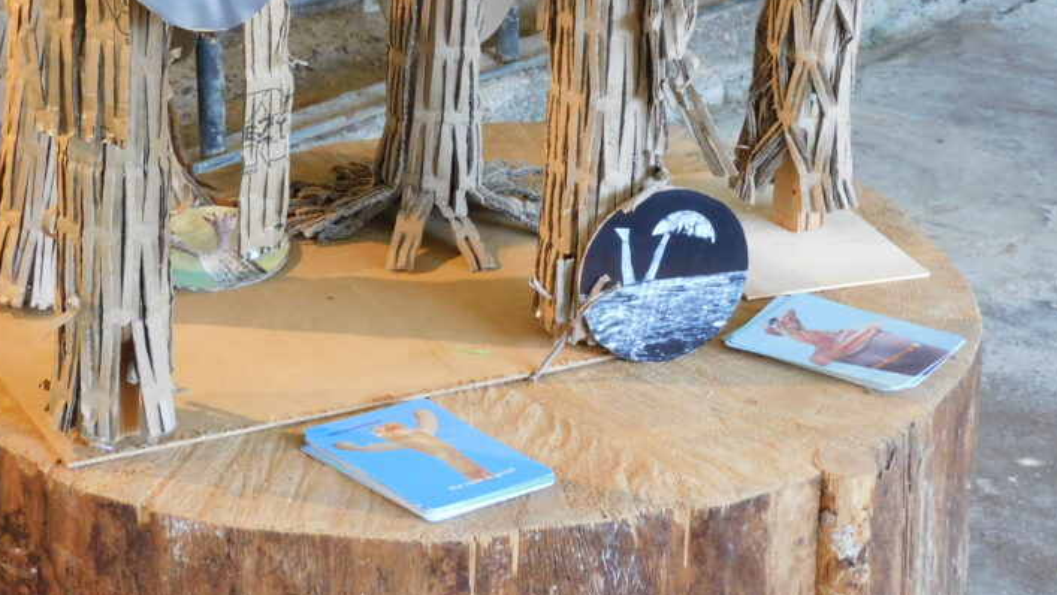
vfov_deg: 16.7
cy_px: 42
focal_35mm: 71
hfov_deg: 29.6
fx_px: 1990
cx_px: 408
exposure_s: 1/25
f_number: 4
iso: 400
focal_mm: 8.1
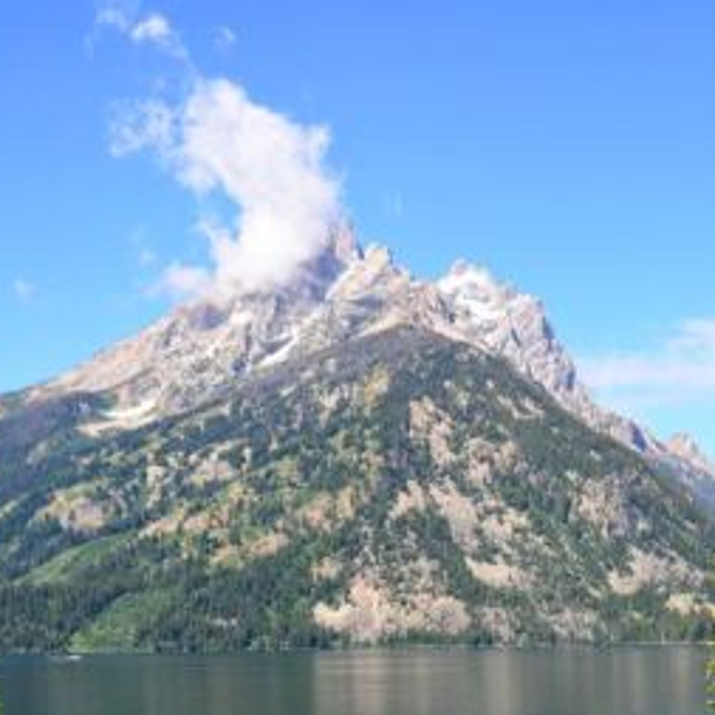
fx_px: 1355
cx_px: 545
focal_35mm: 58
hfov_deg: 29.1
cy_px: 575
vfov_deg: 28.9
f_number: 9
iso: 200
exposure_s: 1/320
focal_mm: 18
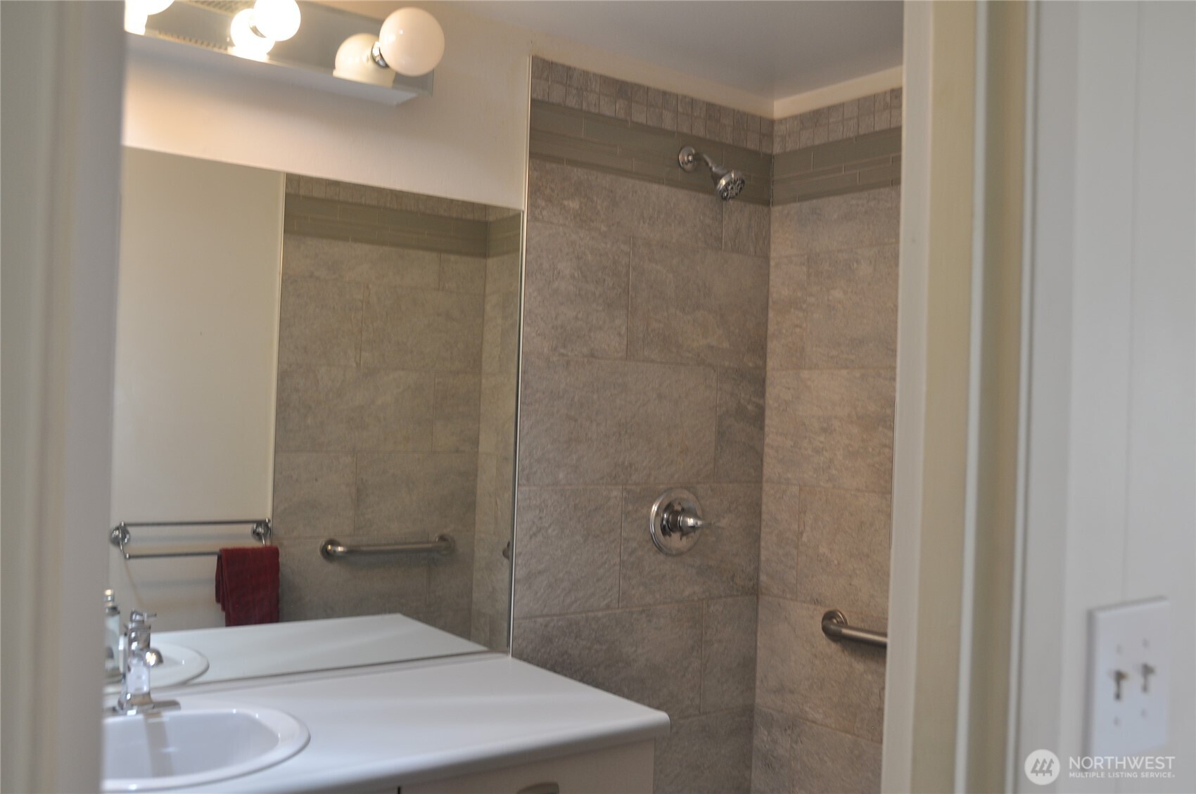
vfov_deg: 39.9
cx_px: 598
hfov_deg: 57.3
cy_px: 397
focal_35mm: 33
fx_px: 1095
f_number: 5.6
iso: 200
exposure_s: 1/30
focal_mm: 22
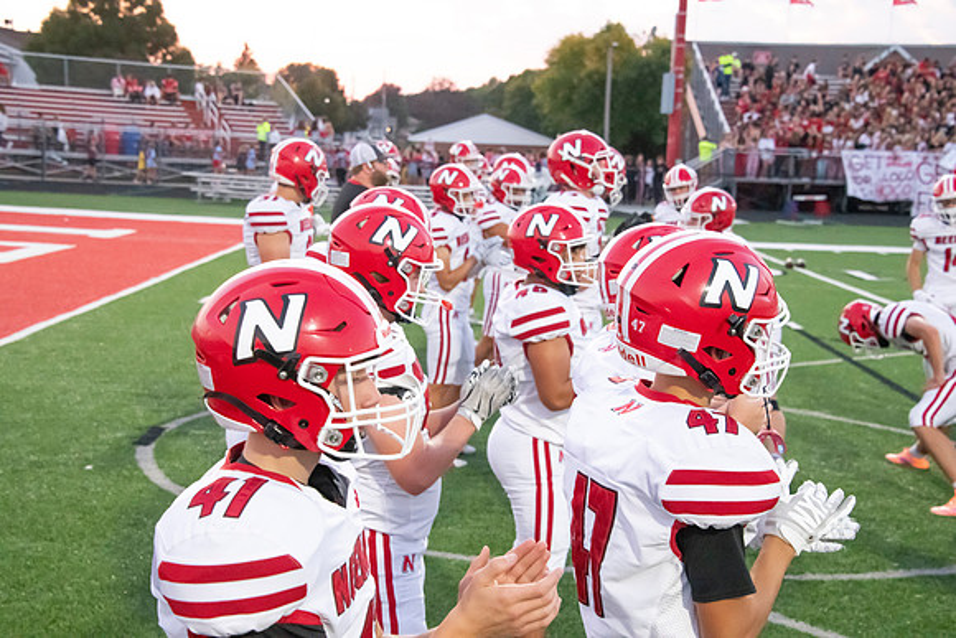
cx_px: 478
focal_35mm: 65
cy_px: 319
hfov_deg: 31.0
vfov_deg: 20.9
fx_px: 1726
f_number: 7.1
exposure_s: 1/500
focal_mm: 65
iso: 10000
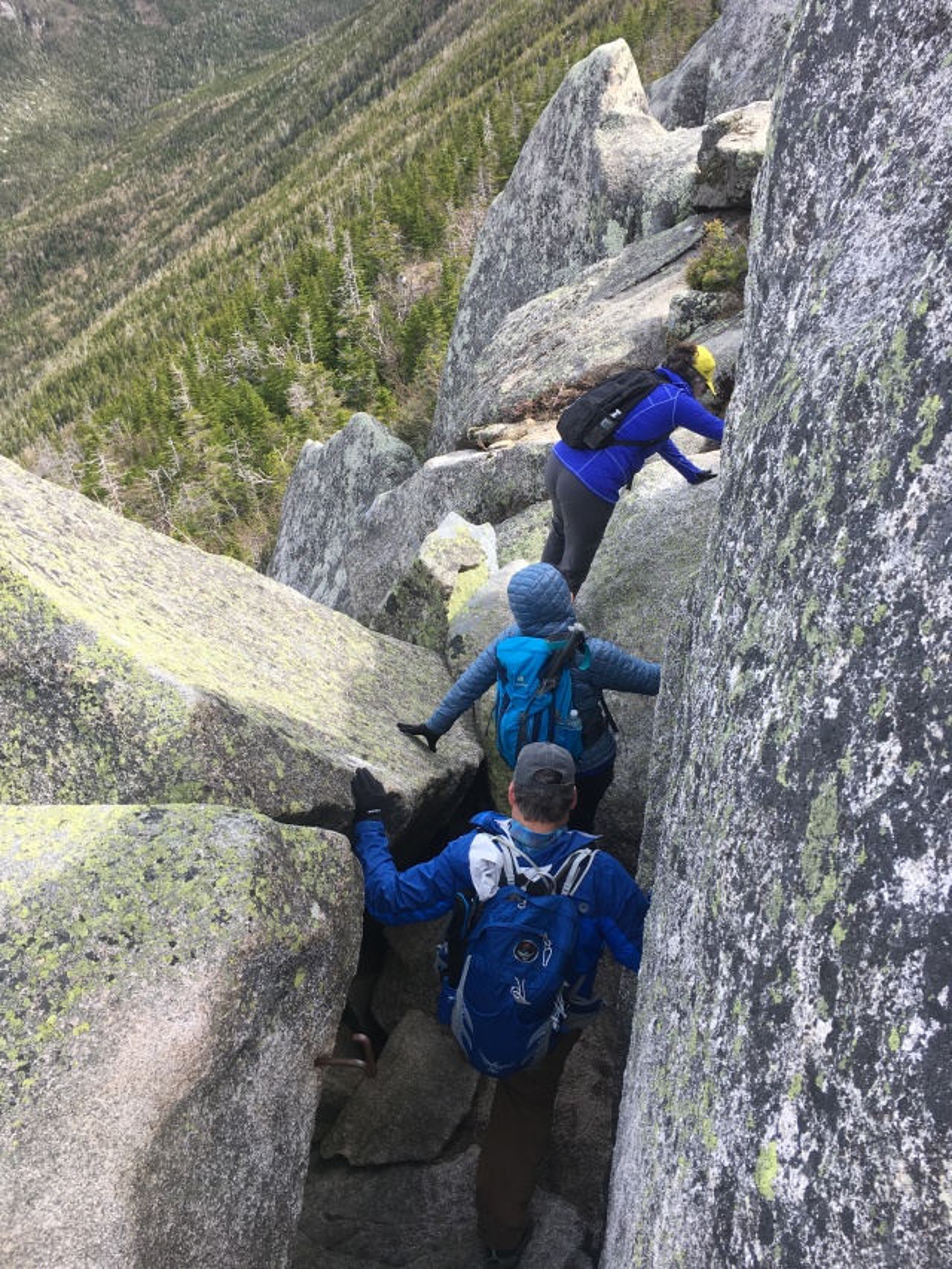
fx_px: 1063
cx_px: 476
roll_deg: +4.2
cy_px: 634
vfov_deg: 61.7
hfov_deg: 48.2
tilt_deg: -35.6
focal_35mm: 29
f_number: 2.2
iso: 25
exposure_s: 1/444
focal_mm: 4.15
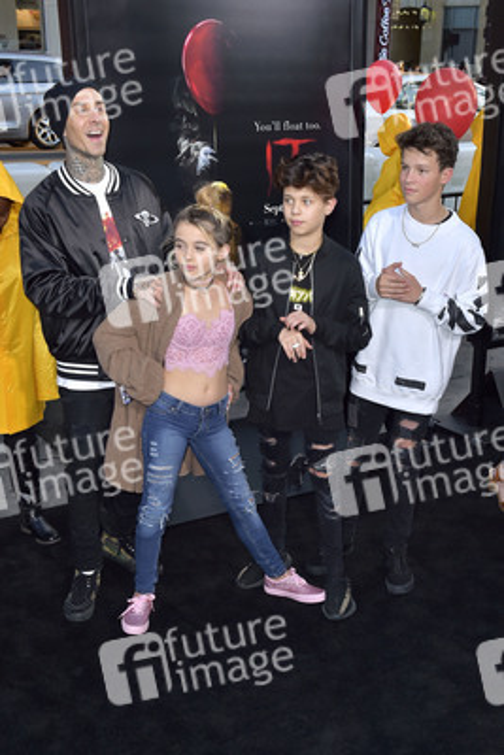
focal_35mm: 38
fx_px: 797
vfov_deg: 50.7
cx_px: 252
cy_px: 378
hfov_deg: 35.1
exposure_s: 1/250
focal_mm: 38
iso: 640
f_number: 6.3
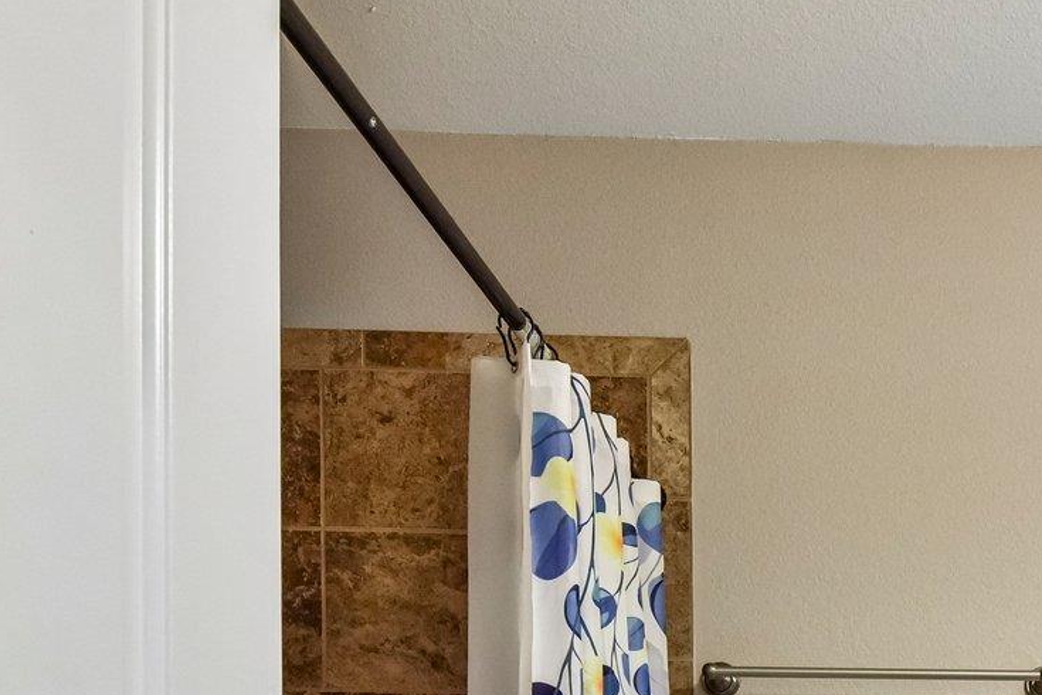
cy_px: 954
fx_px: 1129
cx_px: 1016
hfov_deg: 43.3
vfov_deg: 27.3
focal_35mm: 39
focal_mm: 14
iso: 2000
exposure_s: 1/15
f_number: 8
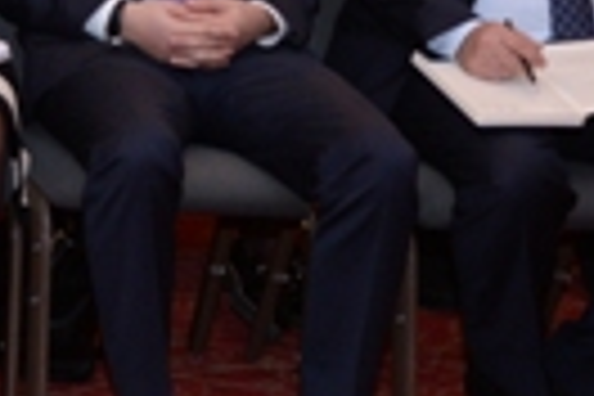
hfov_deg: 10.3
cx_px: -580
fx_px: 3036
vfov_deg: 7.3
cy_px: -268
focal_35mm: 184
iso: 2200
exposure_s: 1/80
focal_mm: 38
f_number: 5.6
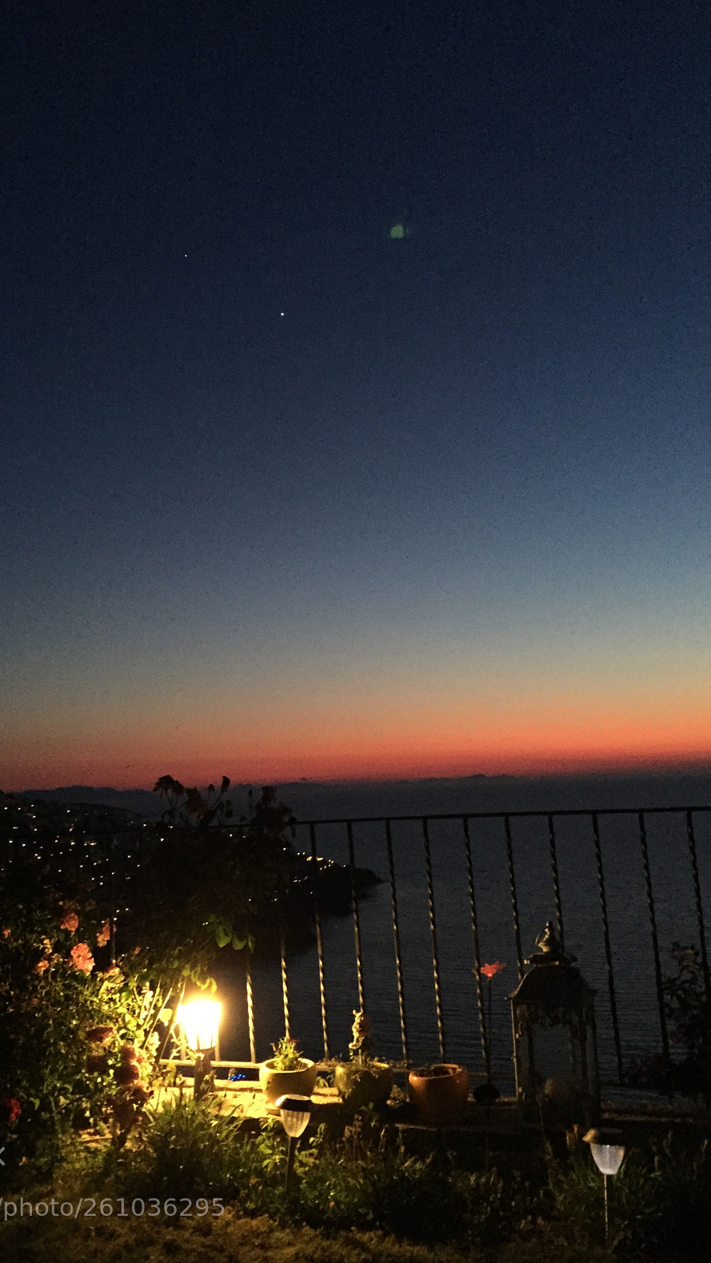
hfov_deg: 36.6
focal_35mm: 32
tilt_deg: +7.5
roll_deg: +2.6
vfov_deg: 61.0
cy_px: 631
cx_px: 286
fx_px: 1072
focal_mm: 4.15
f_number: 2.2
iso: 320
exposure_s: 1/15
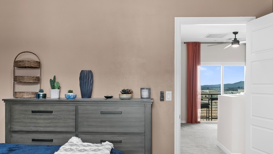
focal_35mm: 45
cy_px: 87
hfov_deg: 45.5
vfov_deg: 26.5
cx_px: 136
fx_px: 326
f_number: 8
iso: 320
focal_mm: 28
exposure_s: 1/8
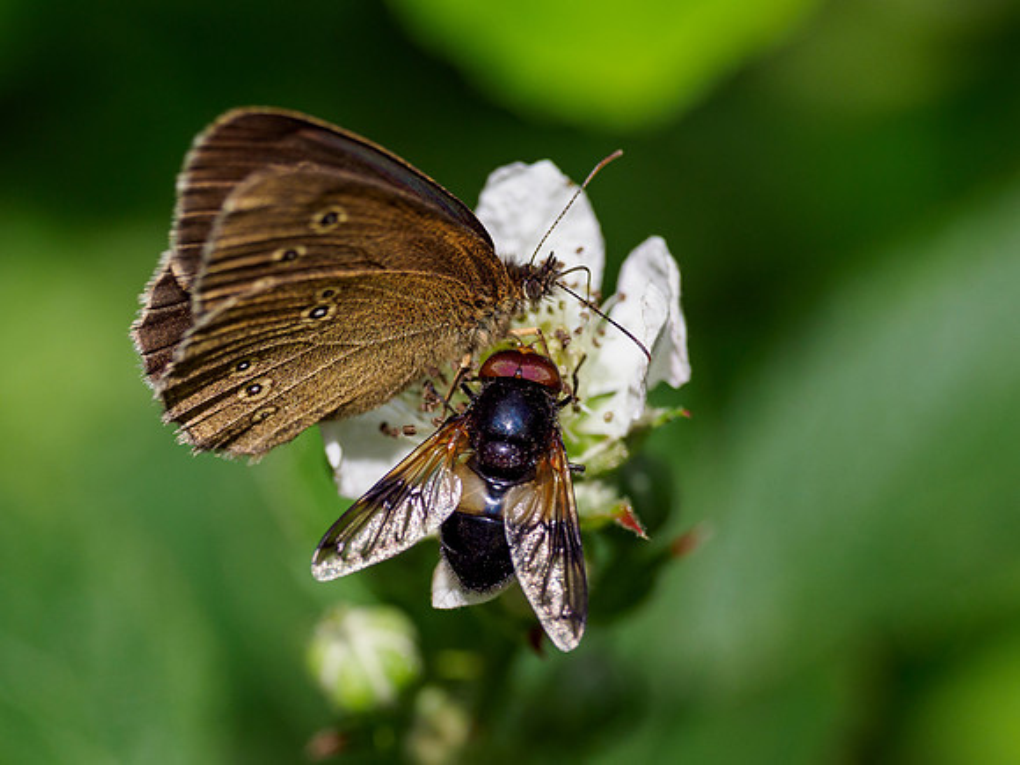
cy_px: 491
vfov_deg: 1.8
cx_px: 470
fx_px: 23819
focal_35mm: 808
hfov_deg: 2.5
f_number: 4
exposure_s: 1/1250
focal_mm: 300
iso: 250
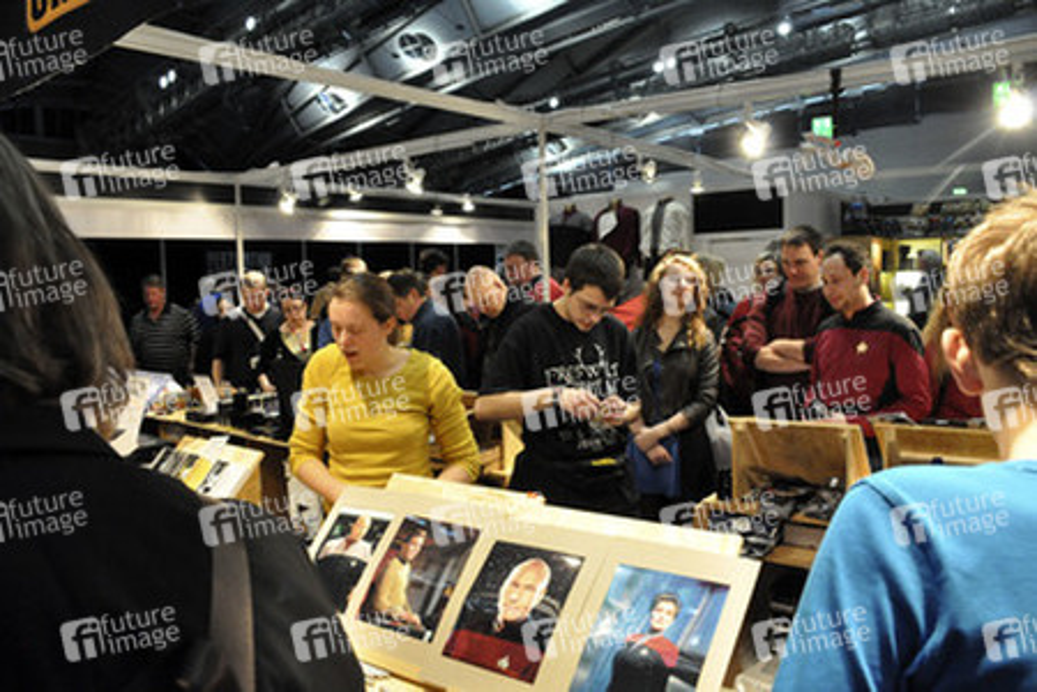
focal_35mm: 27
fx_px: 778
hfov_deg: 67.4
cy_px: 346
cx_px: 518
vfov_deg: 47.9
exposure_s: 1/50
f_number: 5.6
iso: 3200
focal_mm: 18
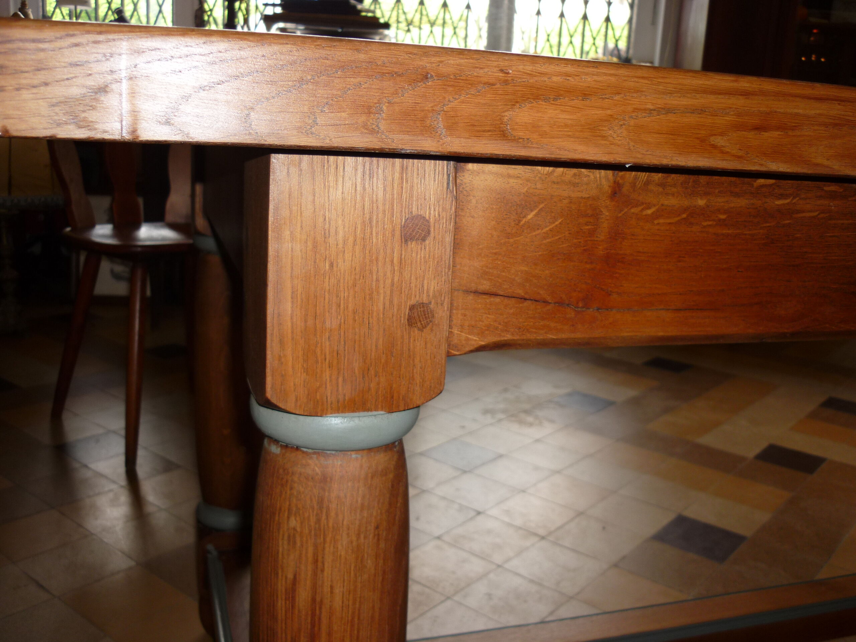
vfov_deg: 42.9
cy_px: 321
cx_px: 428
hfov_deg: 55.4
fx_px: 816
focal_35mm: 33
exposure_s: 1/60
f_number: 2.8
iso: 100
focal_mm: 5.5
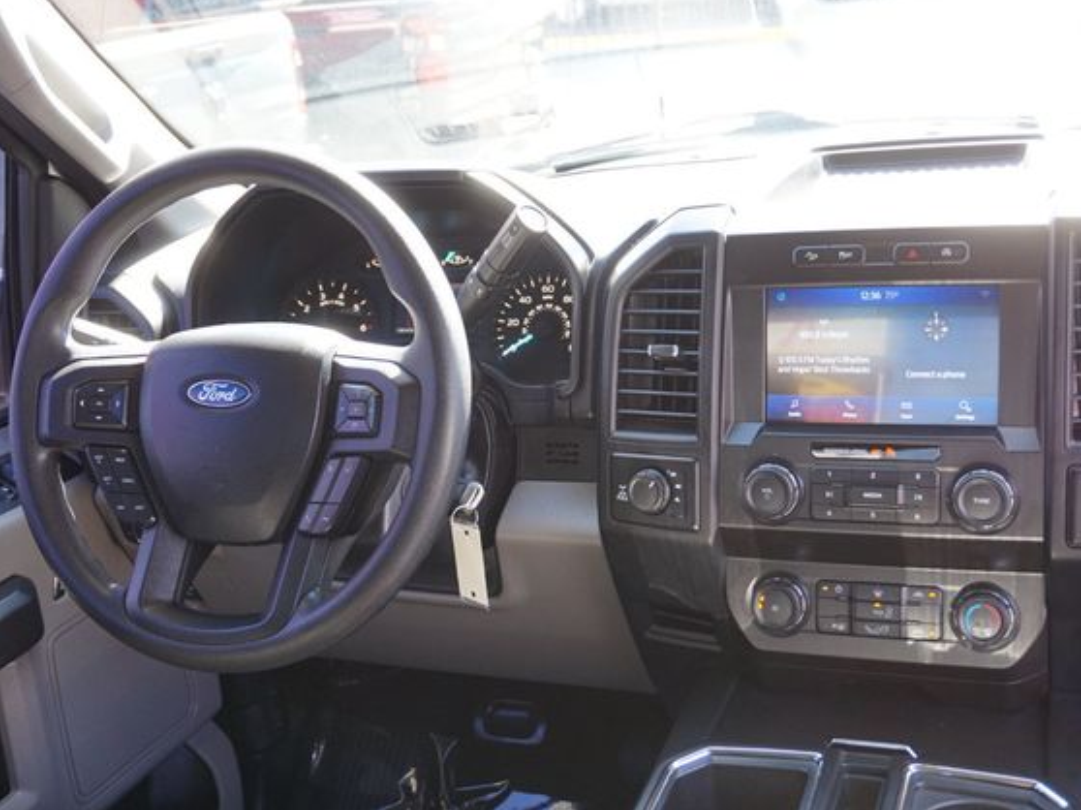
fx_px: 1342
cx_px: 525
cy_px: 401
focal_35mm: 43
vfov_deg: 33.6
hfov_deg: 43.9
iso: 320
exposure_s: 1/60
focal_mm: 26
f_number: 4.5
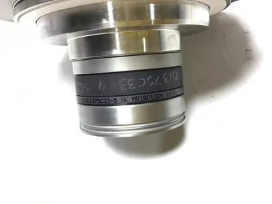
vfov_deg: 45.4
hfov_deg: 58.4
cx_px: 136
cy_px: 102
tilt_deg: -60.0
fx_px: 244
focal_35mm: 31
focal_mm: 3.3
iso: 25
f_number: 2.4
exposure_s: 1/40
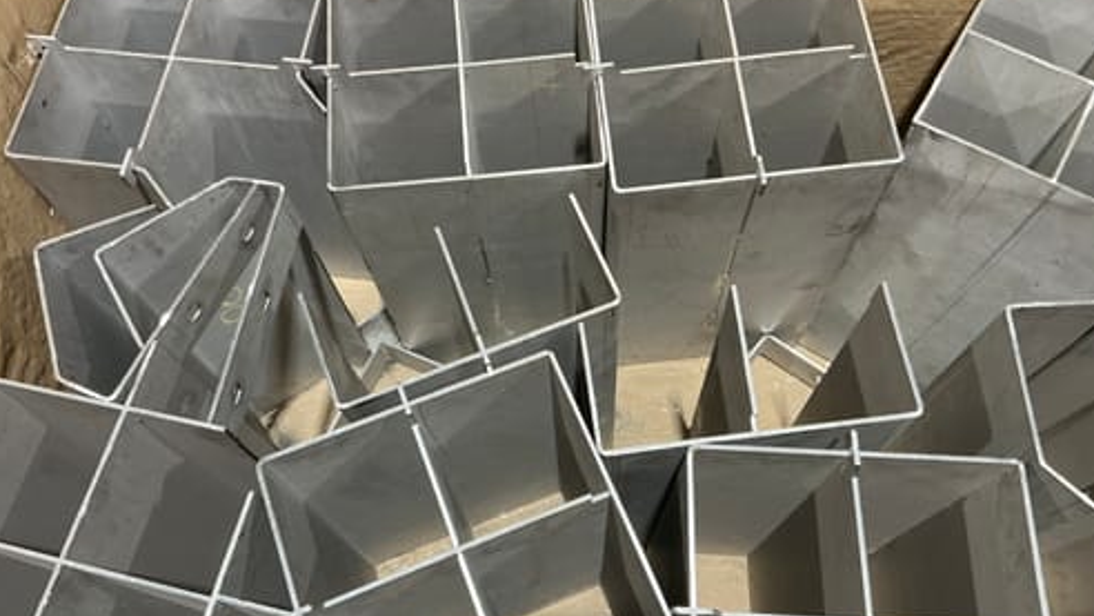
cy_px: 348
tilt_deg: -67.0
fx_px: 899
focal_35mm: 31
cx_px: 545
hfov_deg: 62.6
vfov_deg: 37.7
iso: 160
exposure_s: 1/50
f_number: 1.8
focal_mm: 3
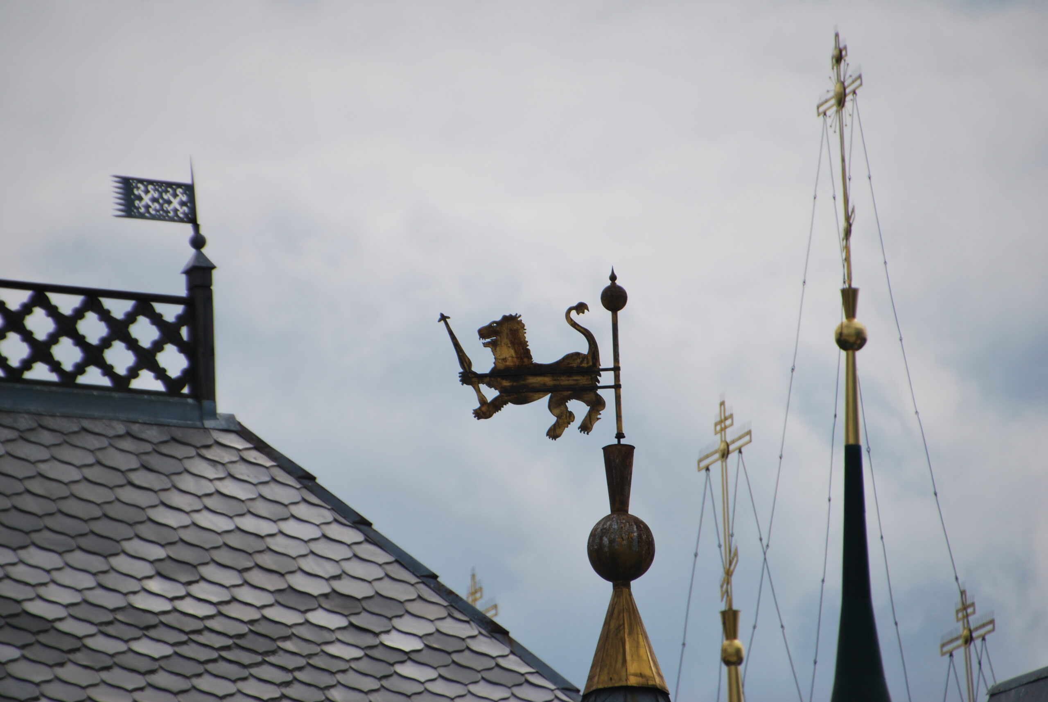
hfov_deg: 5.1
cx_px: 524
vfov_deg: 3.4
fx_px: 11805
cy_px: 351
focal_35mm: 405
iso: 180
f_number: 6.3
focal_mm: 270
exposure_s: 1/2000
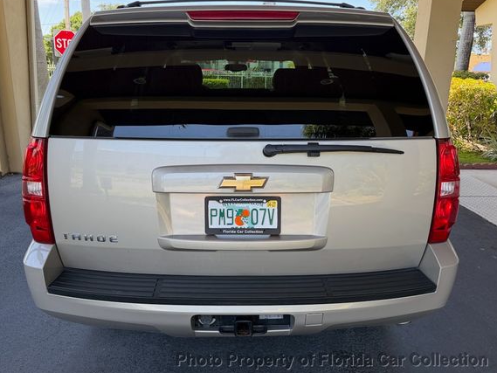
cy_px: 169
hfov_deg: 65.3
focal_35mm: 27
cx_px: 237
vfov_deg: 51.3
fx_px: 388
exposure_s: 1/376
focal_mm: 6.76
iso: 80
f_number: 1.78
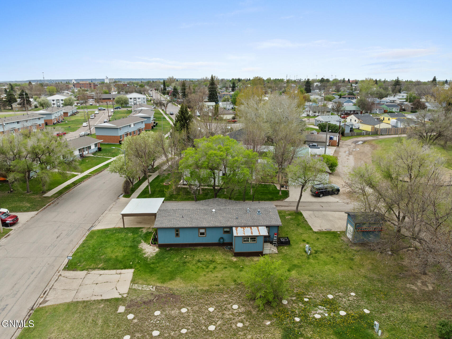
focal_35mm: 24
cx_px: 226
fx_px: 313
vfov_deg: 56.8
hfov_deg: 71.6
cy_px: 170
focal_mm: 12.29
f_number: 6.3
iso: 200
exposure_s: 1/500
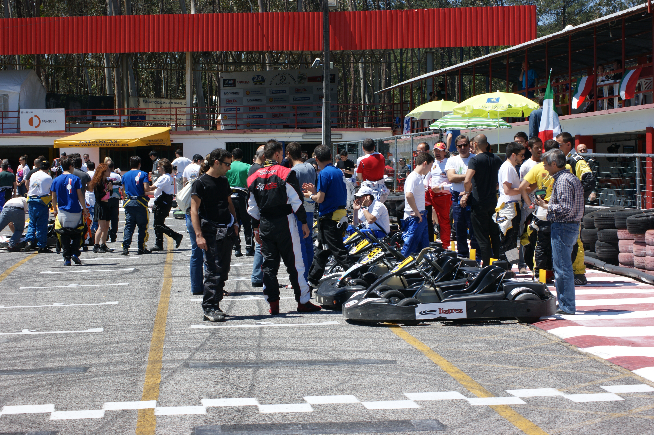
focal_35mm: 82
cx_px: 327
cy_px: 218
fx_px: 1498
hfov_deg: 24.6
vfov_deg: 16.5
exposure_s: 1/160
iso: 100
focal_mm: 55
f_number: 10
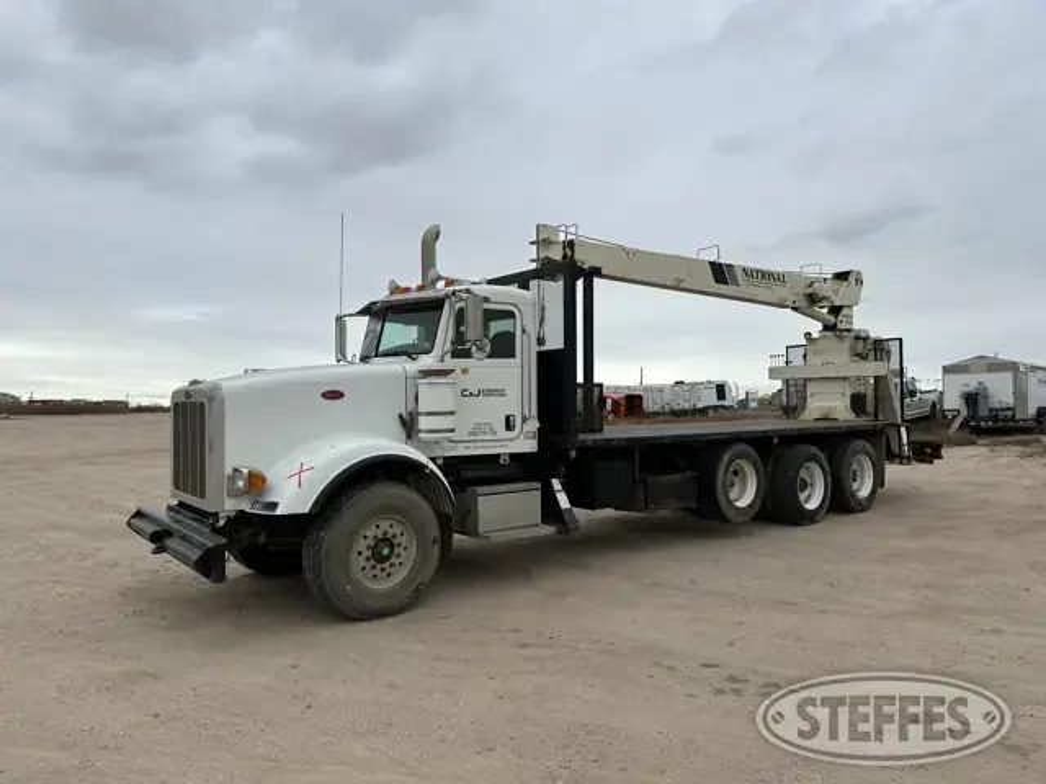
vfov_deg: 56.8
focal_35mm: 24
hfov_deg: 71.6
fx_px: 725
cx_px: 523
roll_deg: -0.2
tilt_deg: +2.0
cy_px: 392
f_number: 1.78
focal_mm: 6.86
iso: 80
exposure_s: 1/1453
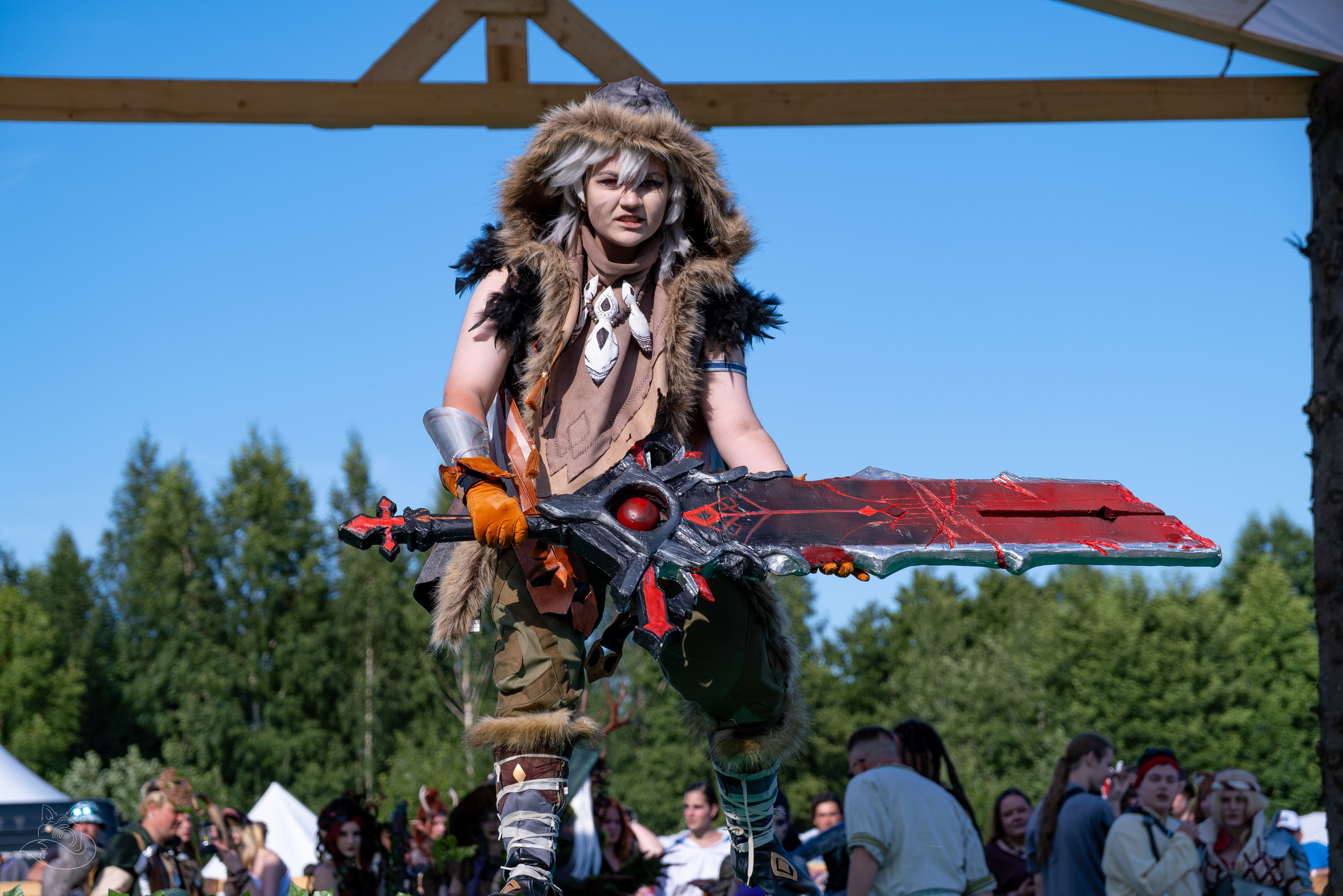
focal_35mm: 83
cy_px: 448
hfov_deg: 24.5
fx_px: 3096
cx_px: 672
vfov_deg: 16.5
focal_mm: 55
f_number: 4
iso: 160
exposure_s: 1/1250
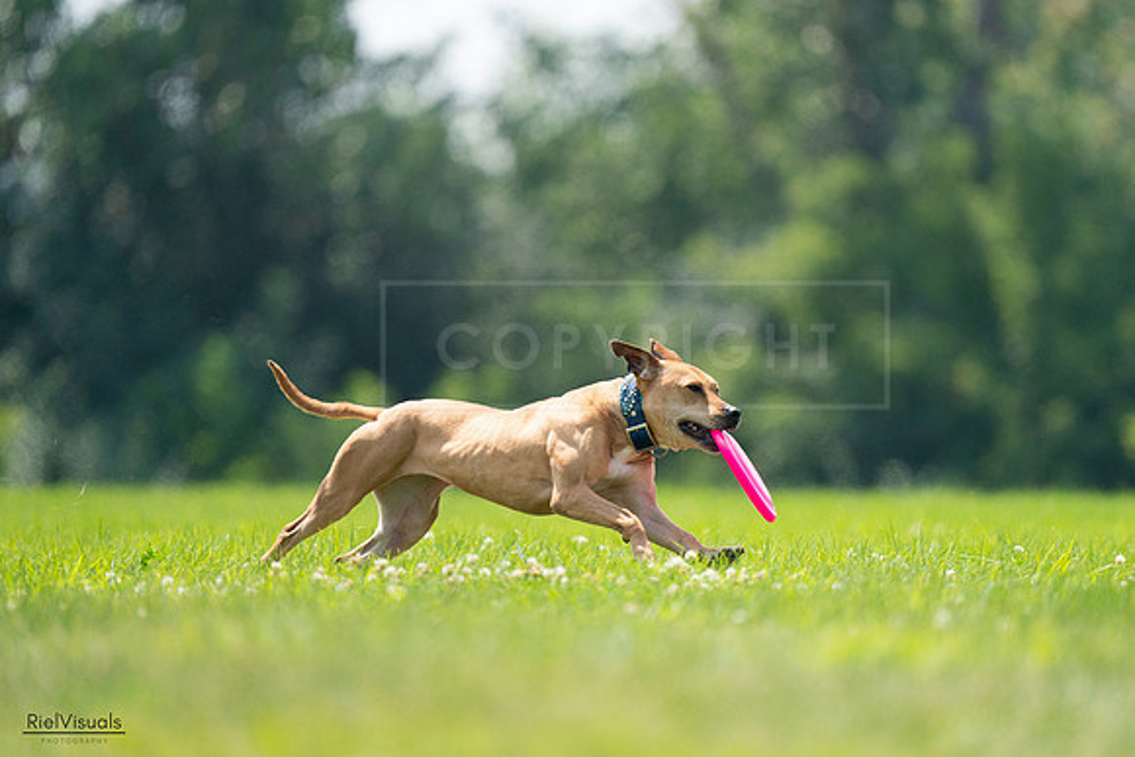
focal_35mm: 600
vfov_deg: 2.3
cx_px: 568
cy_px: 378
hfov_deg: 3.4
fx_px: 18920
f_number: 6.3
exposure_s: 1/4000
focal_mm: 600
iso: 1600
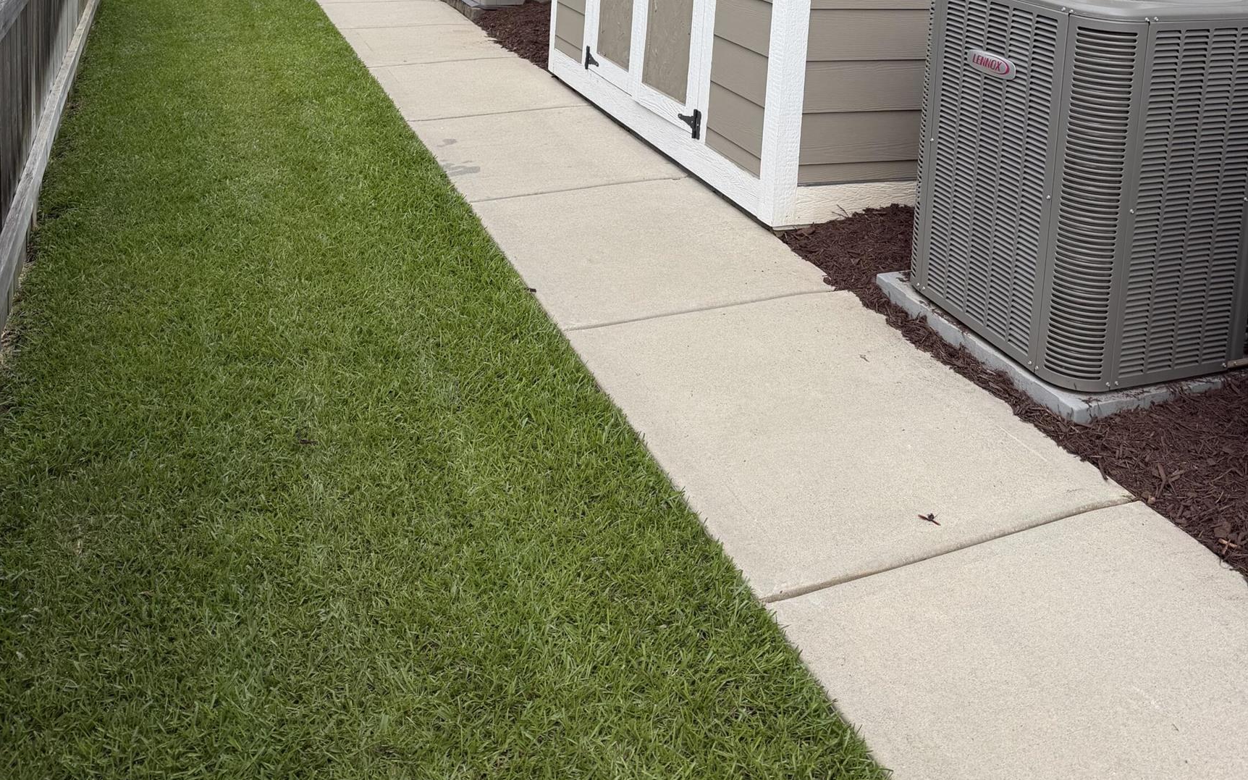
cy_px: -35
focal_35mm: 34
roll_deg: -4.4
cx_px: 623
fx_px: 1156
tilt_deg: -5.2
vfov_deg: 33.4
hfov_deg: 56.7
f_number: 1.78
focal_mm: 6.76
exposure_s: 1/1618
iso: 100
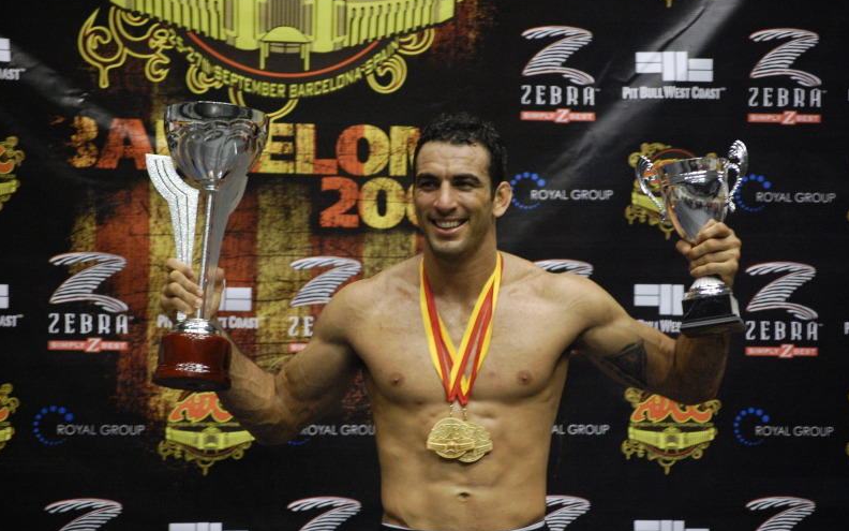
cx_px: 424
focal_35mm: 151
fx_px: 3494
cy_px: 252
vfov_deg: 8.7
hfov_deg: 13.9
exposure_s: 1/60
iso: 1600
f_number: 4.5
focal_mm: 98
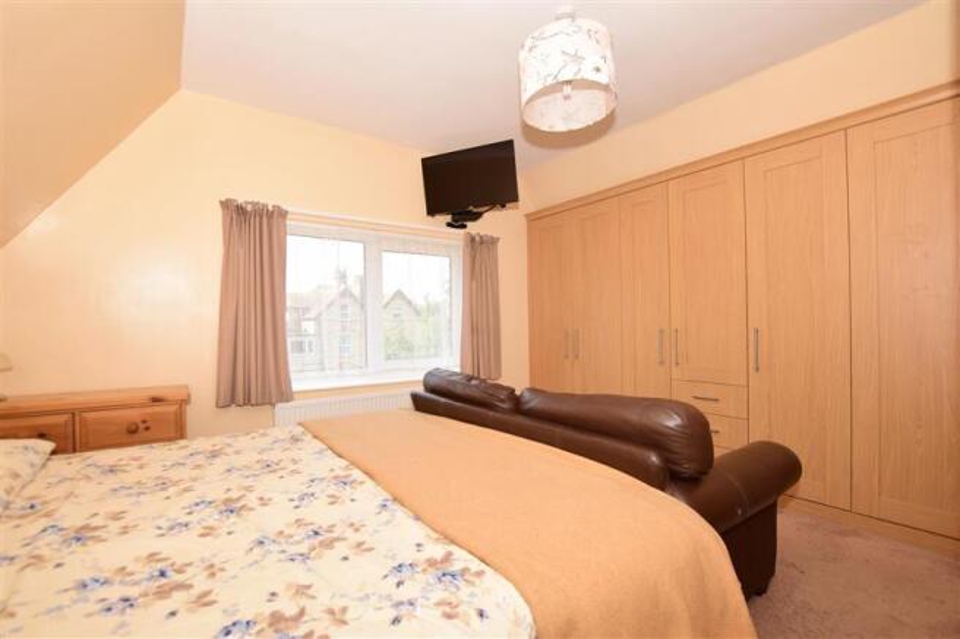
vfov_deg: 77.3
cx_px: 480
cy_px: 320
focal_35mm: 15
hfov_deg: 100.4
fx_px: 400
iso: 200
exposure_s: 1/160
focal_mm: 10
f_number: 6.3
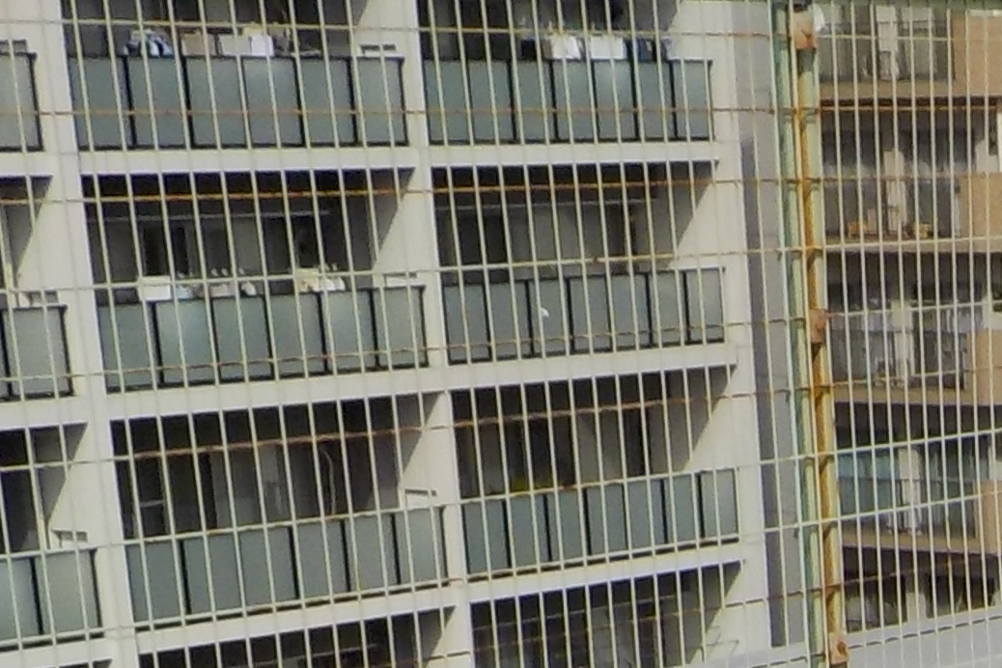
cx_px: 1262
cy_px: 1438
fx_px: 3479
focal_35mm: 125
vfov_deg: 10.0
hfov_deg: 15.7
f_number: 6.6
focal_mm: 4.1
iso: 125
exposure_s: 1/800
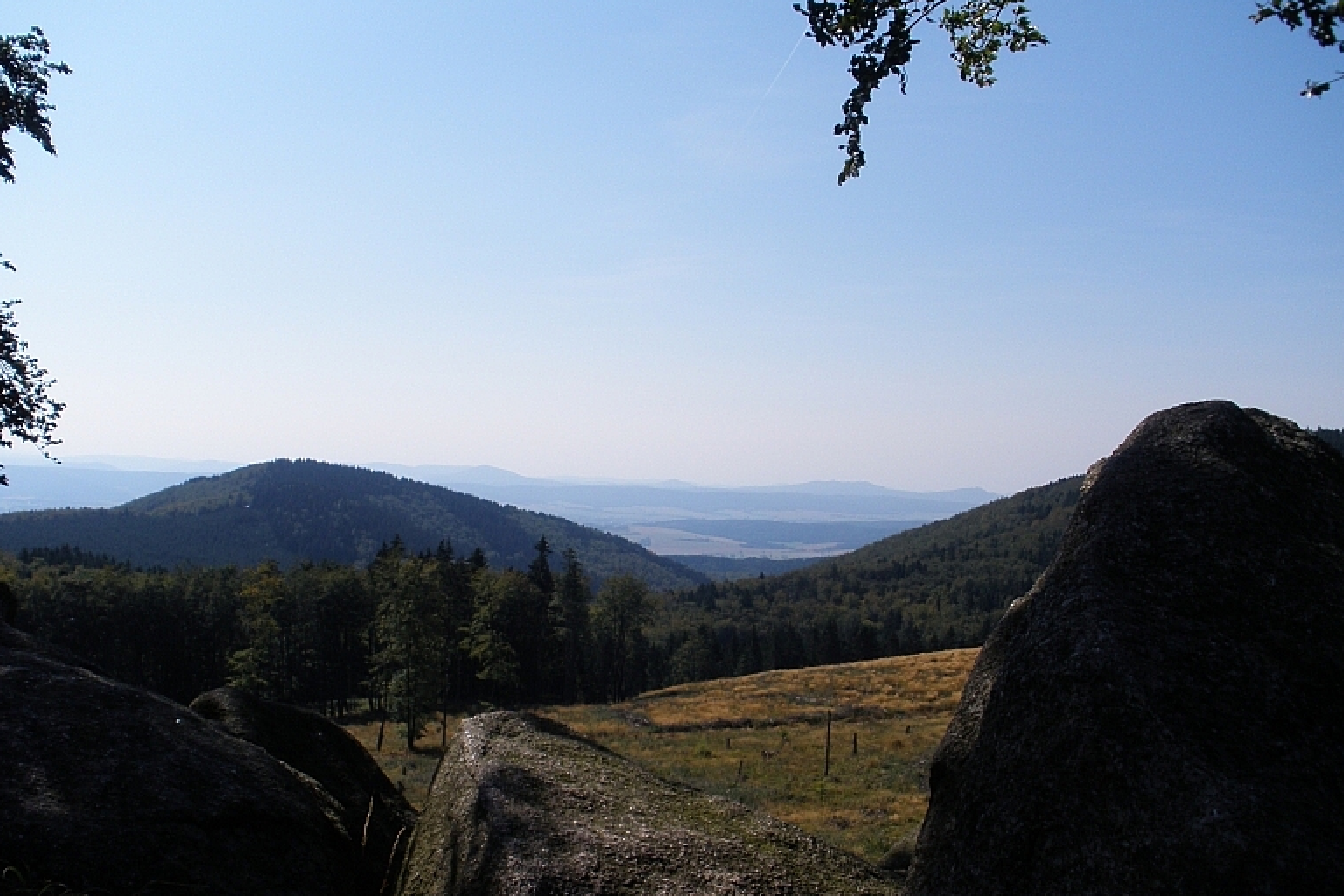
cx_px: 653
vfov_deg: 34.2
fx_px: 1456
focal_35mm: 39
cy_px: 481
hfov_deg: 49.5
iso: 80
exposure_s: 1/640
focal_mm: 6.3
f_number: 5.6
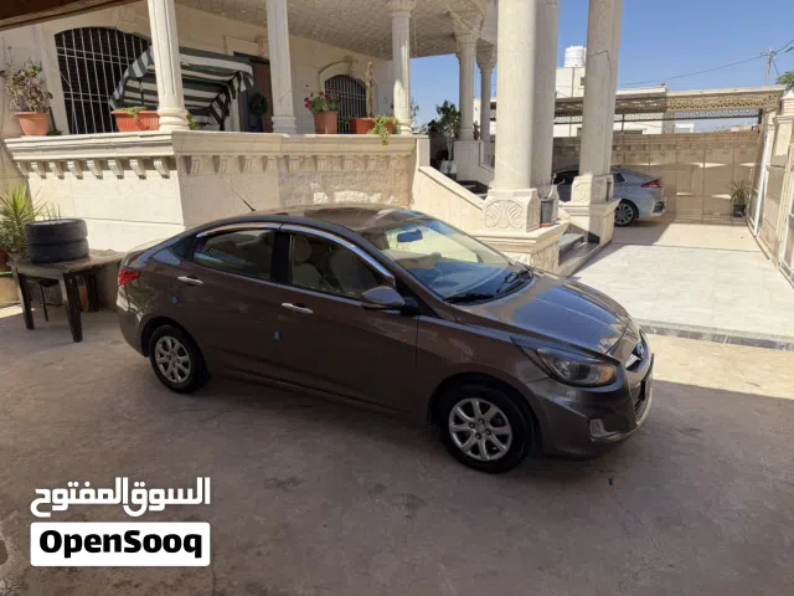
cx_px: 397
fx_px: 550
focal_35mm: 24
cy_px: 298
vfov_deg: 56.8
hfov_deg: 71.6
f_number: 1.78
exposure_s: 1/3425
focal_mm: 6.76
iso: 80
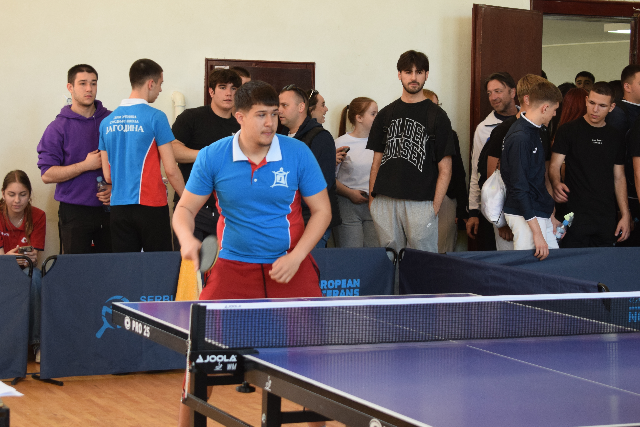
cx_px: 320
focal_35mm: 96
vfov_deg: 14.3
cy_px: 184
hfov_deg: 21.3
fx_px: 1699
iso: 1000
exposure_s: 1/60
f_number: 5.6
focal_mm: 55
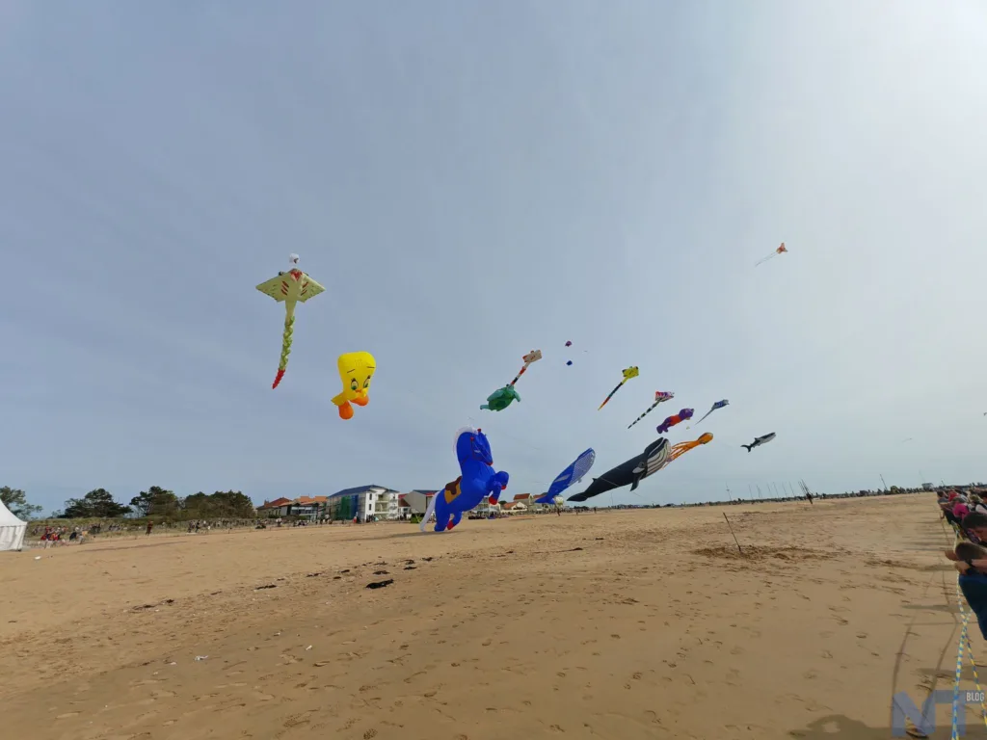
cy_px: 370
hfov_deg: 106.2
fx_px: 371
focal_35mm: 13
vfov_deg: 89.9
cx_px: 494
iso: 50
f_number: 2
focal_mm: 1.82
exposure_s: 1/968
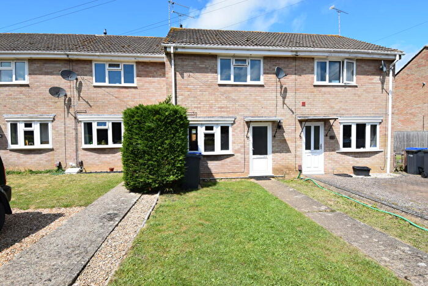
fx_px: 214
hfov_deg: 90.0
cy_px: 143
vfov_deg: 67.5
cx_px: 214
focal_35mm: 18
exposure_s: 1/400
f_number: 10
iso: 200
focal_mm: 12
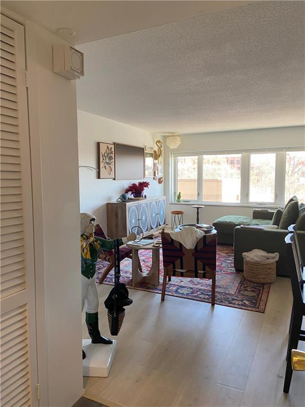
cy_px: 204
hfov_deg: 53.1
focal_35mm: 26
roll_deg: +1.1
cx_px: 152
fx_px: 305
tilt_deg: -4.1
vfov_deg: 67.3
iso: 100
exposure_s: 1/60
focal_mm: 4.25
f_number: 1.8
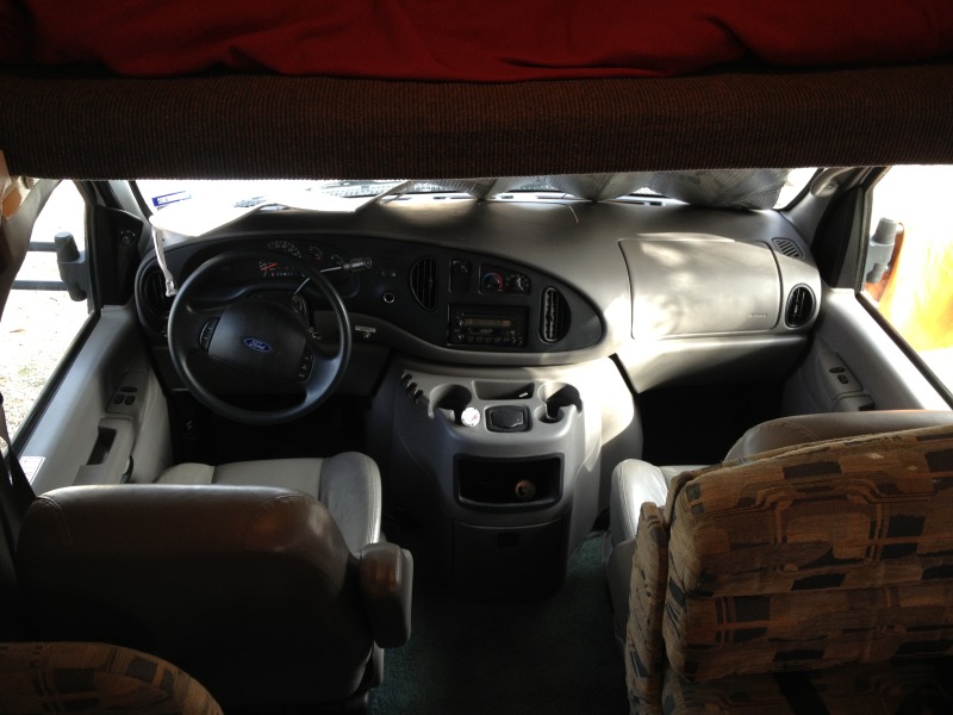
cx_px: 476
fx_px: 964
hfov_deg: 52.6
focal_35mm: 35
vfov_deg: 40.7
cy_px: 358
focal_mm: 4.28
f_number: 2.4
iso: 50
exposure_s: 1/24
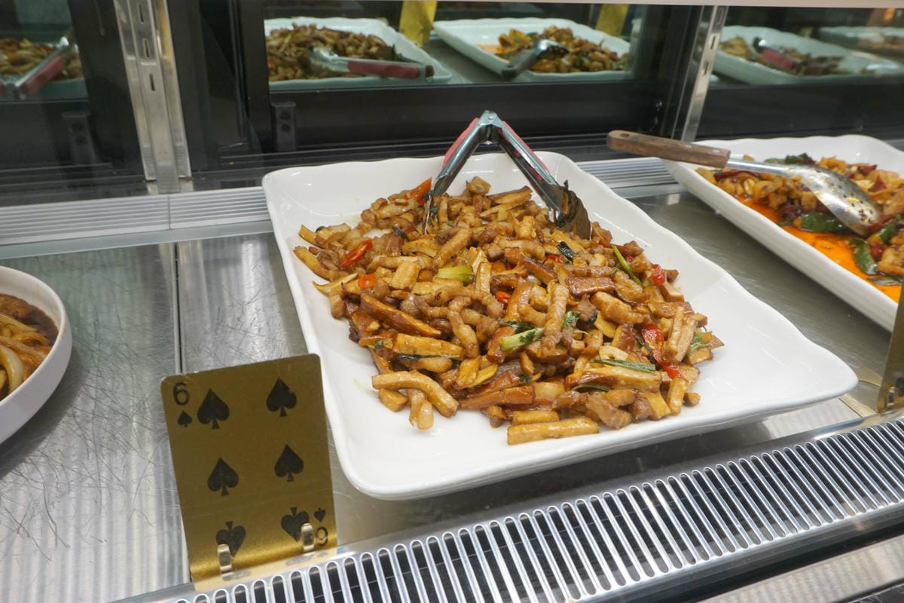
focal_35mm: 27
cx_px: 452
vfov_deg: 47.9
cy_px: 302
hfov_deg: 67.4
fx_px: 678
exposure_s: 1/60
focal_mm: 18
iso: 640
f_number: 8
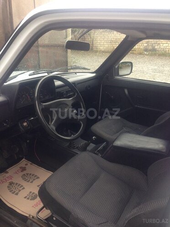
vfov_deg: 55.4
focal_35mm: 33
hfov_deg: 42.9
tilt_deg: -14.7
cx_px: 85
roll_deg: +0.7
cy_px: 114
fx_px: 216
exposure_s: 1/24
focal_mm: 4.12
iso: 50
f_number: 2.4
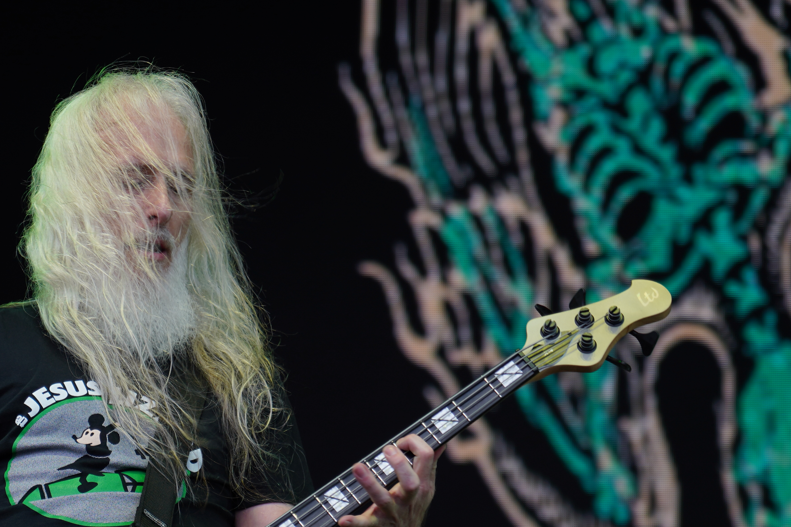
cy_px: 280
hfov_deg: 11.5
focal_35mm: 179
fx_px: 3932
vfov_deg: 7.7
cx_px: 286
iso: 125
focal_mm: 105
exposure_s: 1/125
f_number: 4
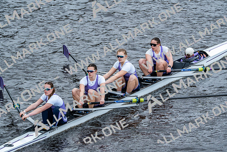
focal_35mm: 452
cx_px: 114
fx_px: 2851
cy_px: 76
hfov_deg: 4.6
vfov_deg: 3.0
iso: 1600
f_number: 6.3
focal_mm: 452
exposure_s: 1/1250
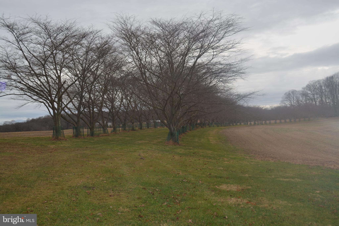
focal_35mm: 42
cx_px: 170
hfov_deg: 46.4
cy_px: 113
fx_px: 395
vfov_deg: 31.9
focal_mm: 28
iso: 100
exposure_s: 1/200
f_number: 5
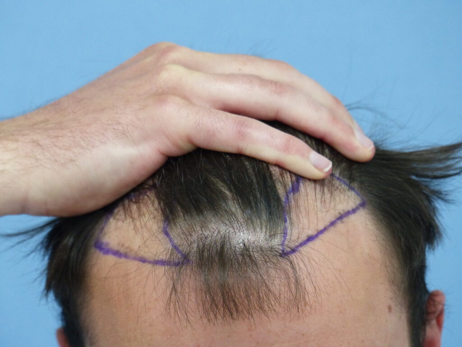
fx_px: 4791
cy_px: 174
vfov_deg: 4.1
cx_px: 231
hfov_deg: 5.5
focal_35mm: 359
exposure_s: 1/100
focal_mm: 64.6
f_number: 2.8
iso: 400
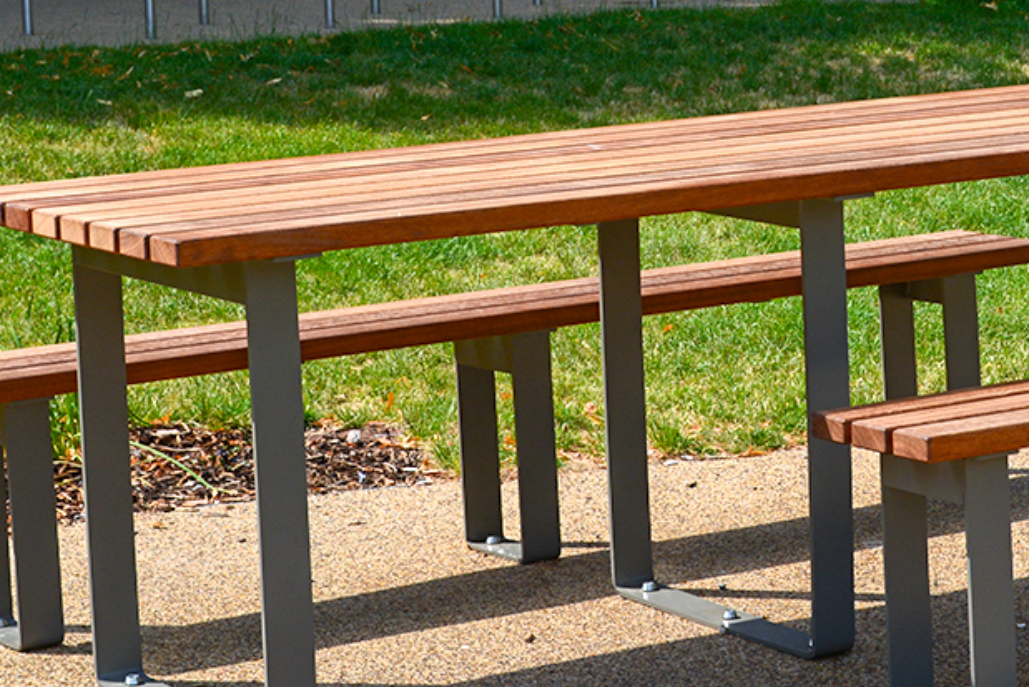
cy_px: 226
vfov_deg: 10.8
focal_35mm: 127
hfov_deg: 16.0
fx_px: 3637
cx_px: 800
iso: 250
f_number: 10
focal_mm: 35
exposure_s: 1/250
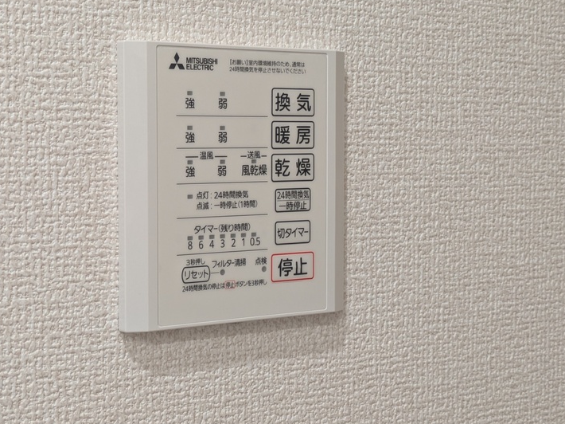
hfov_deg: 28.1
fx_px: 1126
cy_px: 183
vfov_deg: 21.3
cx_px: 219
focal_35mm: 69
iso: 72
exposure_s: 1/25
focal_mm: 5.43
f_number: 1.89
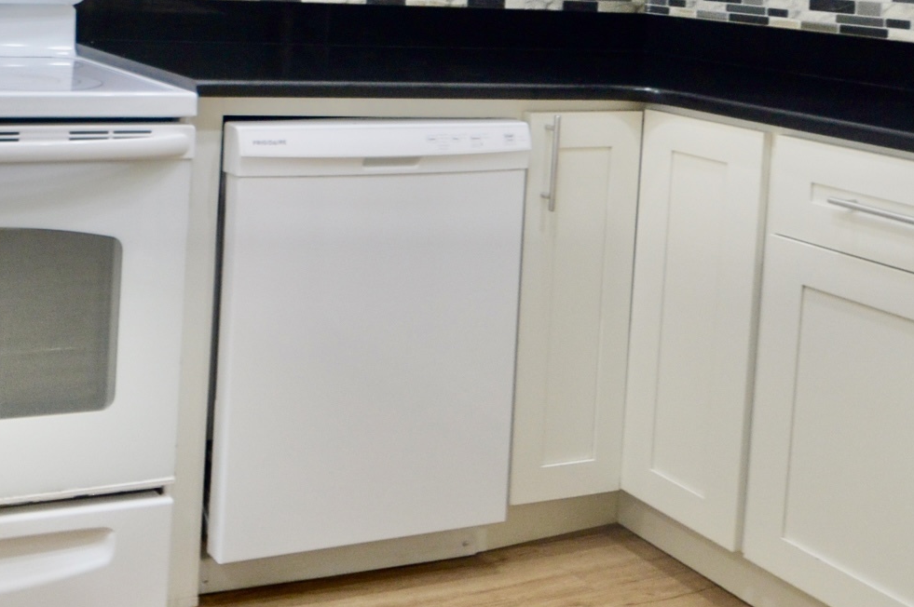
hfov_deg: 38.8
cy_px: -17
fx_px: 1167
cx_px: 40
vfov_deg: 27.3
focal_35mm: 46
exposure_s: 1/60
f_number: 3.5
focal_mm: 10
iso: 450
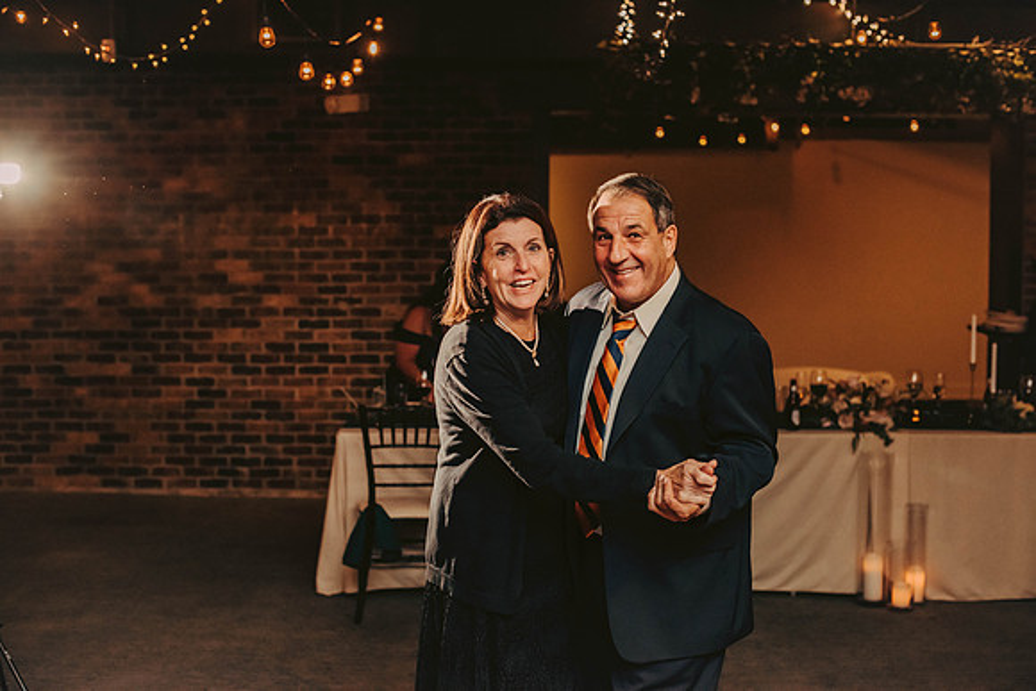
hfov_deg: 39.6
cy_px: 346
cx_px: 518
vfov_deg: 27.0
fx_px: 1439
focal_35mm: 50
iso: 2000
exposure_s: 1/200
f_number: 3.2
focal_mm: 50
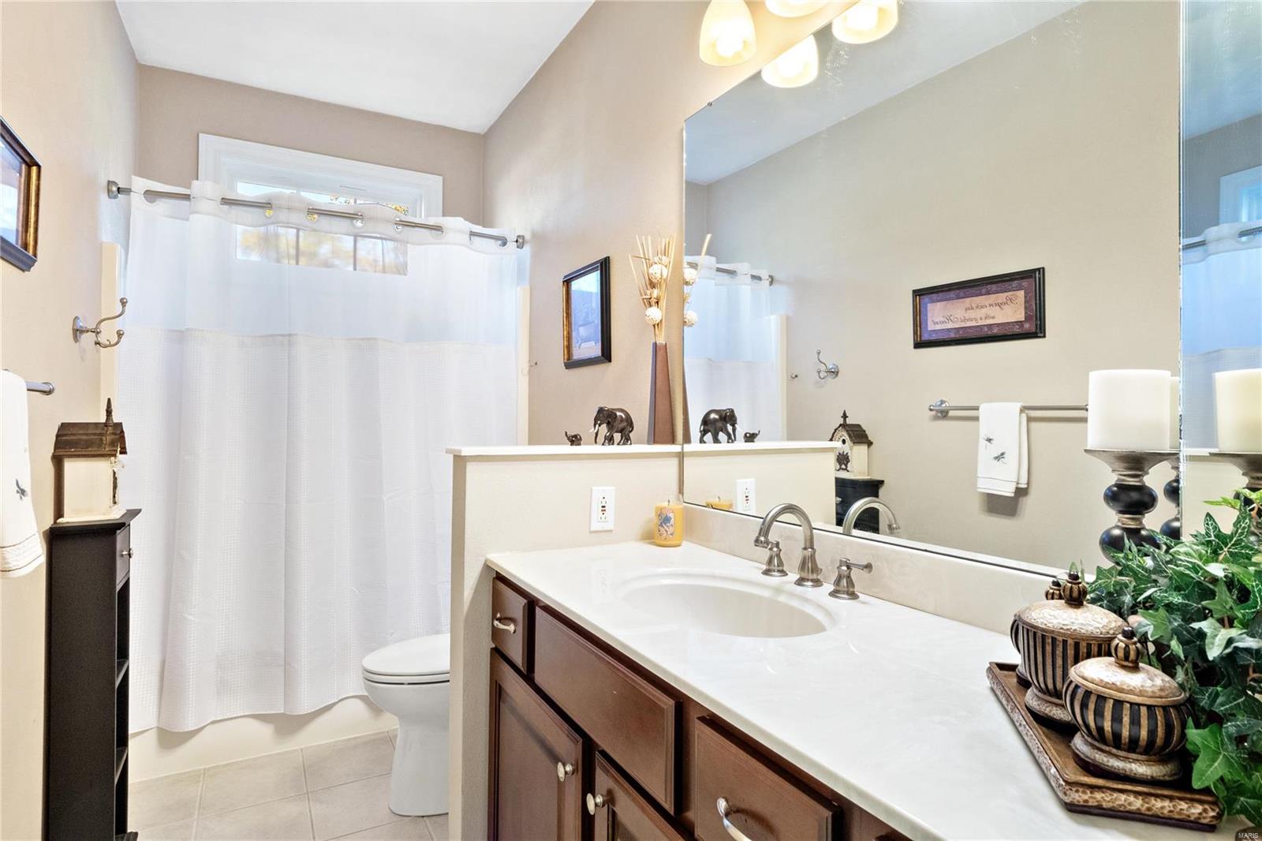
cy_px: 420
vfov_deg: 61.9
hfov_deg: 84.0
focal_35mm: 20
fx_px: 701
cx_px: 631
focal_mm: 10
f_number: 9
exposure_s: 1/200
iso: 640
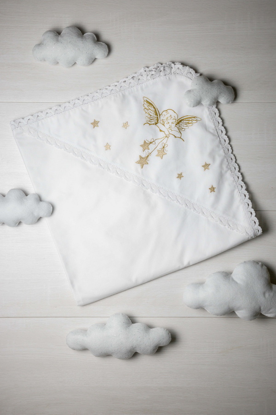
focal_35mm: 48
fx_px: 552
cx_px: 138
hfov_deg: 28.1
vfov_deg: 41.1
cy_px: 208
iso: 400
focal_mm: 32
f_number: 1.8
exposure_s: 1/400
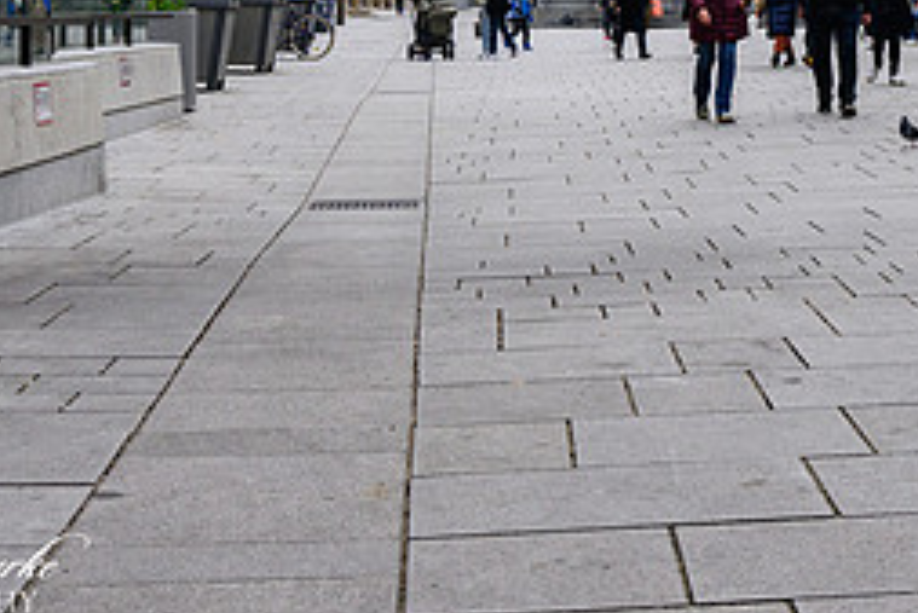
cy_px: -34
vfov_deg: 13.3
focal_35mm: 101
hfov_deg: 20.0
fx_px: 2577
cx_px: 744
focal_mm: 44
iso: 400
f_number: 8
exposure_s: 1/250
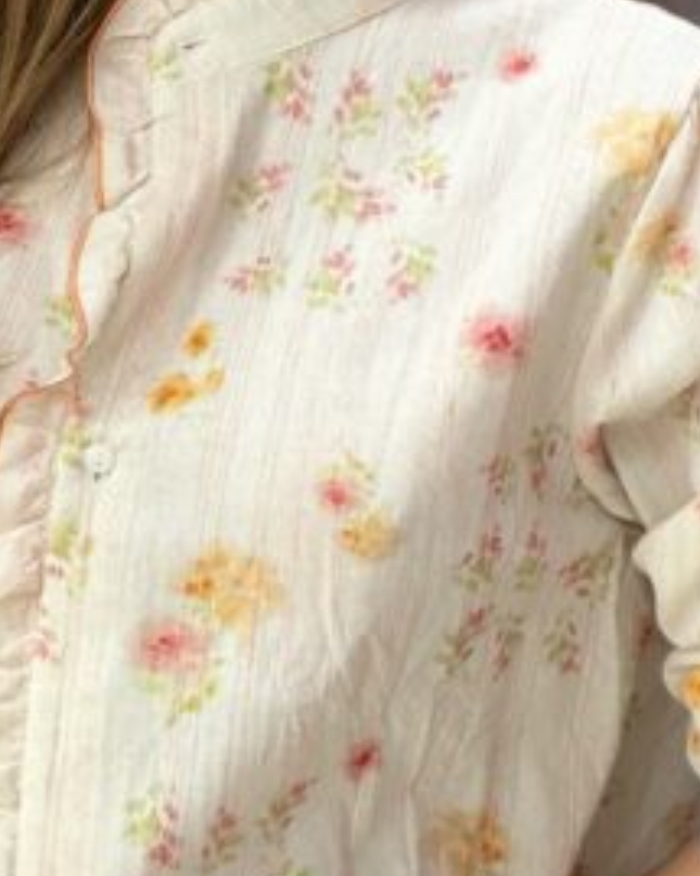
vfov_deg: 21.9
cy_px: 296
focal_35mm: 87
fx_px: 2254
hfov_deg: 17.6
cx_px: 186
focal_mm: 2.71
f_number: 1.9
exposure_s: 1/50
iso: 100
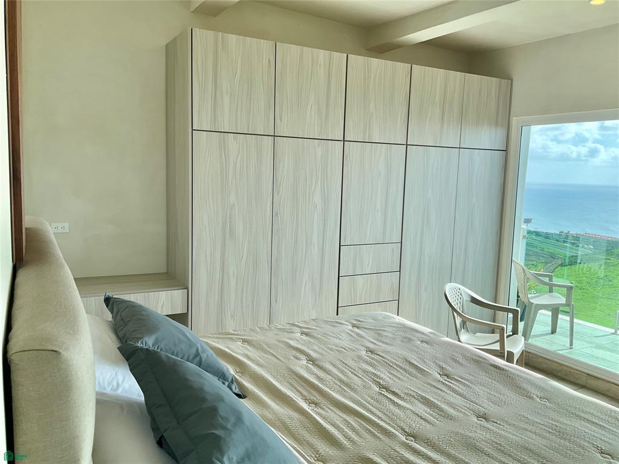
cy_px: 232
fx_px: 519
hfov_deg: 61.7
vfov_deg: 48.2
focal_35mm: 29
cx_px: 310
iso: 25
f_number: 1.8
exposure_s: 1/457
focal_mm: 3
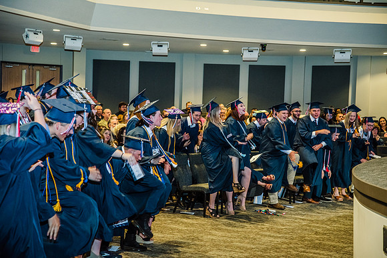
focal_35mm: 78
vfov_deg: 17.5
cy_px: 129
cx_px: 194
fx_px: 839
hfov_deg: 26.0
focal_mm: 78
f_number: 4.5
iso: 800
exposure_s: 1/100
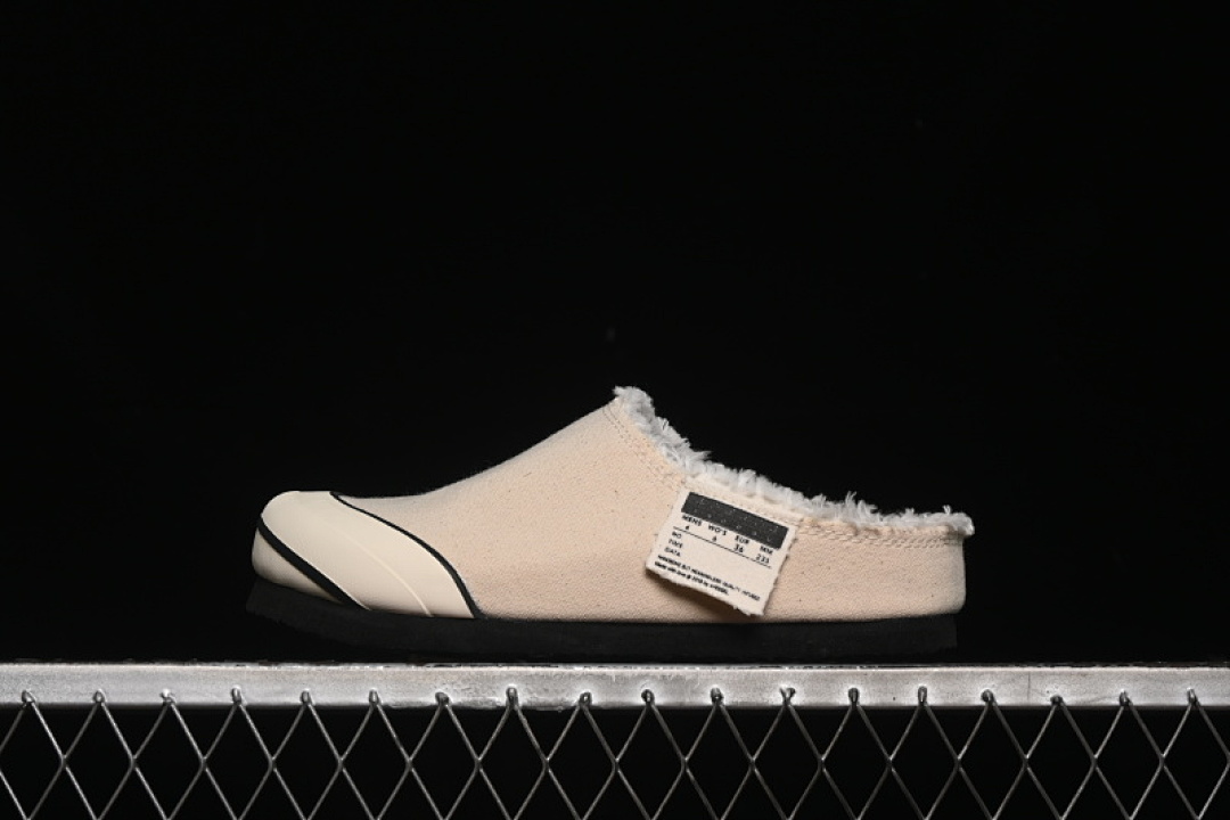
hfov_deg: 27.0
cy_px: 410
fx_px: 2562
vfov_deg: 18.2
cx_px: 615
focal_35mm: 75
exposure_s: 1/60
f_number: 7.1
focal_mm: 50
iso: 160
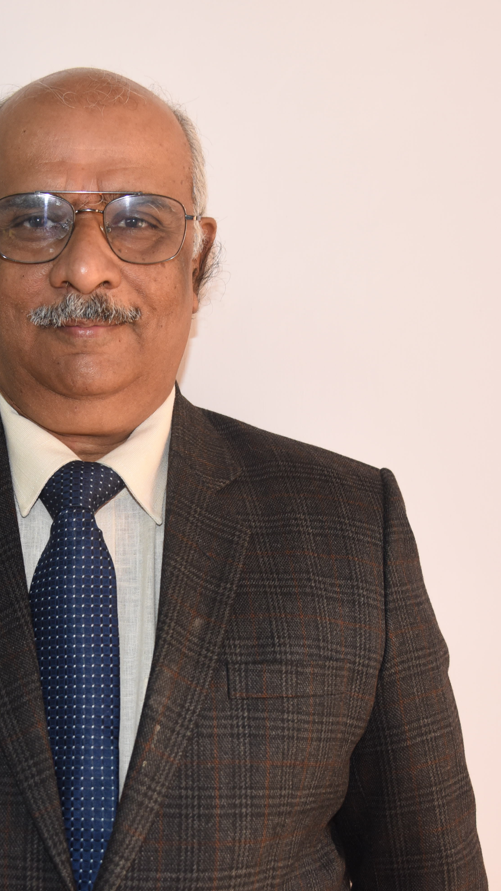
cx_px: 125
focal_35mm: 48
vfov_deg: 42.9
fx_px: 1134
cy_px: 447
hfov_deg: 24.6
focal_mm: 30
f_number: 4.5
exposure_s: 1/80
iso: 1250
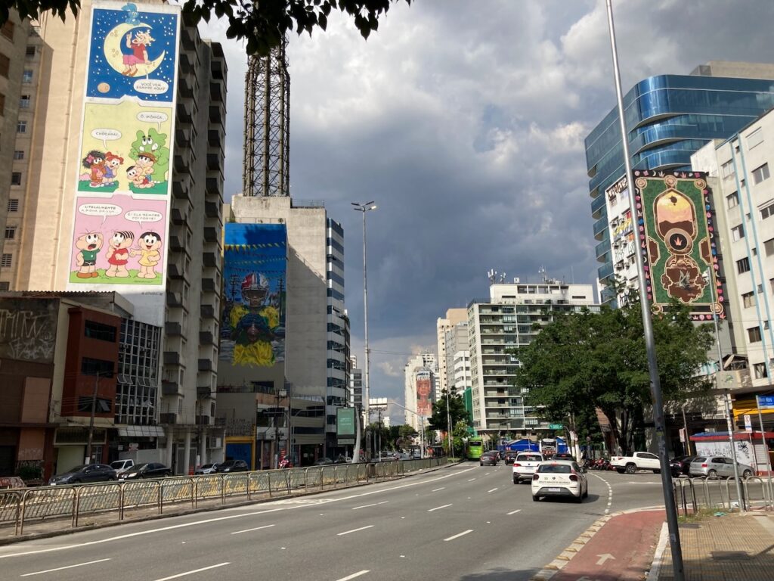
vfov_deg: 49.7
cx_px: 387
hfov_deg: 63.4
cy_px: 290
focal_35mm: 28
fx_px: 626
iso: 20
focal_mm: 3.99
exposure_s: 1/3003
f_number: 1.8
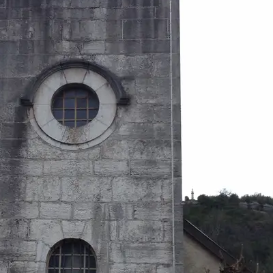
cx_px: 74
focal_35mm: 99
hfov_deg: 17.5
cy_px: 181
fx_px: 883
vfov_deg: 17.5
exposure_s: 1/120
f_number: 2.4
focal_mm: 4.28
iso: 80
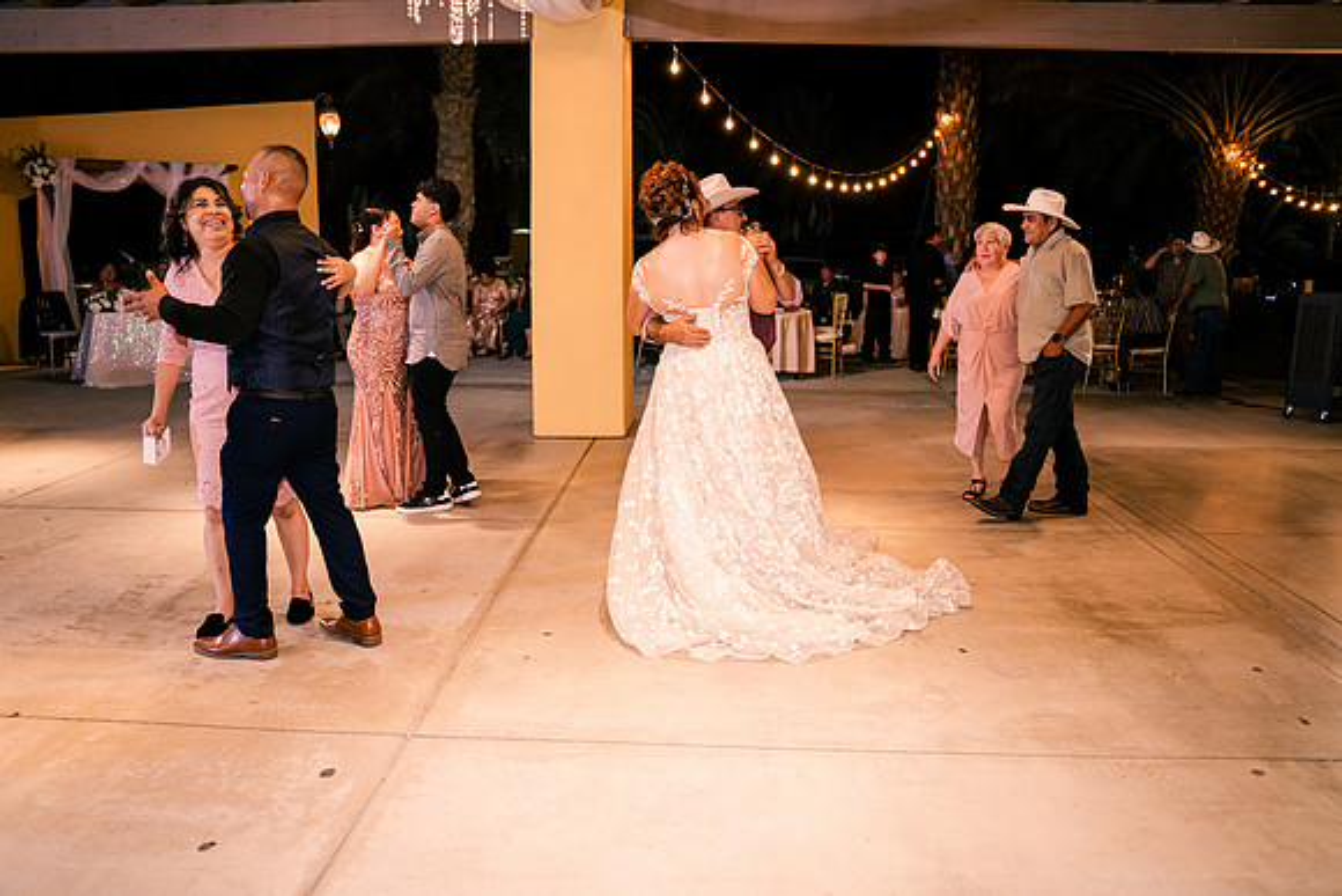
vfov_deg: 46.4
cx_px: 671
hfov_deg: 65.5
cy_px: 448
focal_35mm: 28
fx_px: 1044
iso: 3200
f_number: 2.8
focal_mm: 28
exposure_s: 1/200
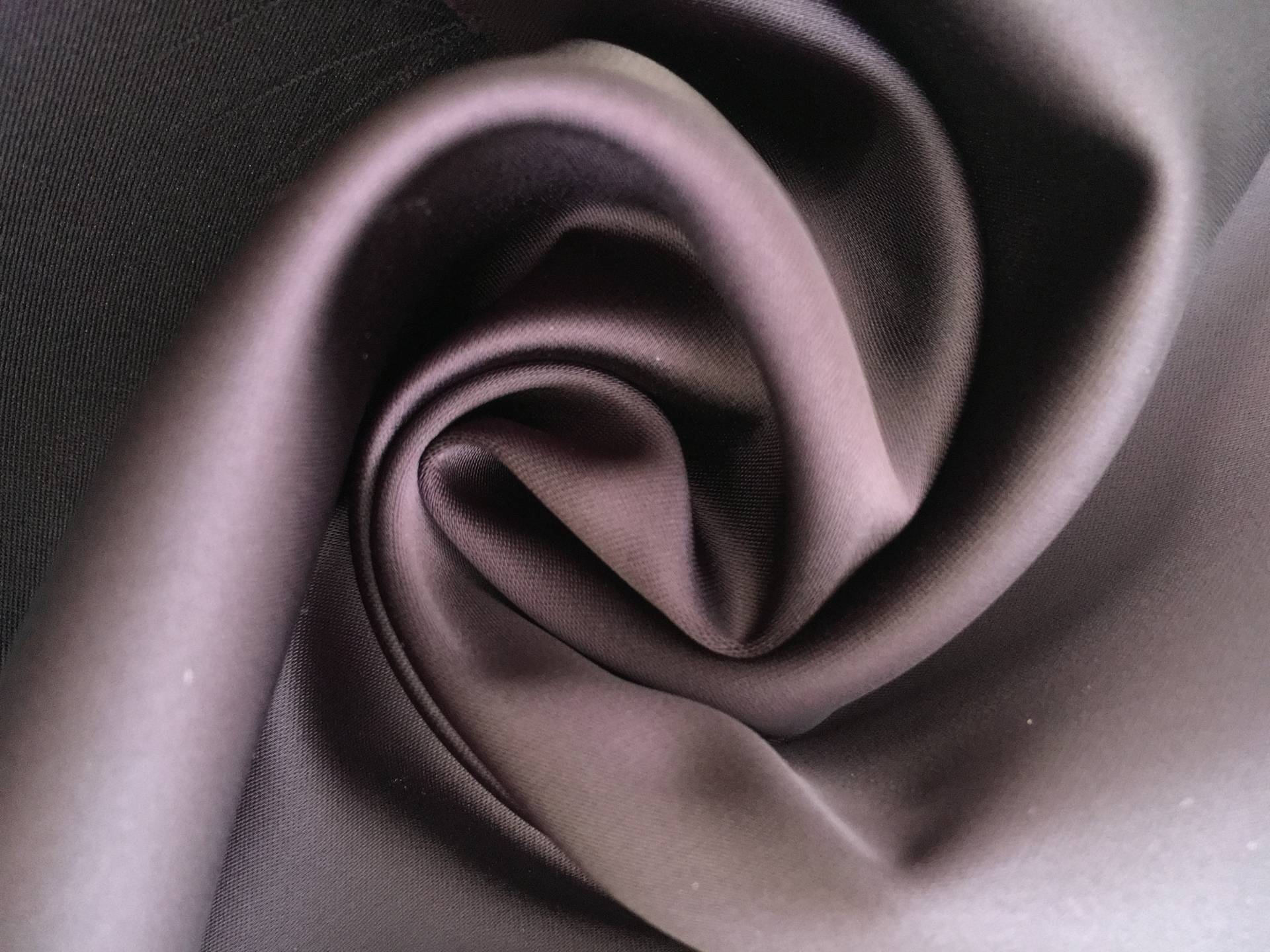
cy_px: 476
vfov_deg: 48.2
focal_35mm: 29
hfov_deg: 61.7
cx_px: 635
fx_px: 1064
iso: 250
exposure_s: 1/15
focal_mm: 4.15
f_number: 2.2
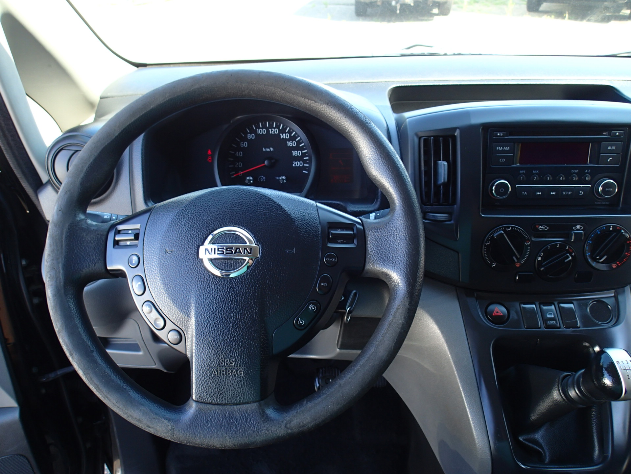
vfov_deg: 54.9
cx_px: 316
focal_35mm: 25
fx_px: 456
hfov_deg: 69.4
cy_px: 237
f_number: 2.8
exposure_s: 1/80
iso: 100
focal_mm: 4.5
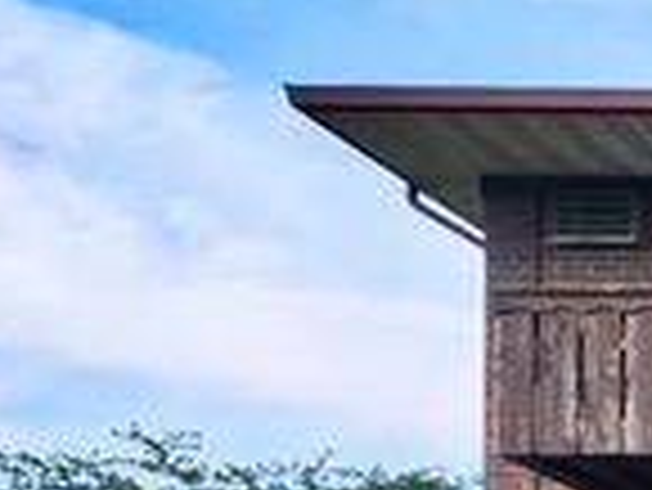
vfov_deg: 11.2
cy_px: 922
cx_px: 1637
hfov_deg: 12.3
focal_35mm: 122
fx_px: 2300
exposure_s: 1/250
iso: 800
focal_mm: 18
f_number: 10
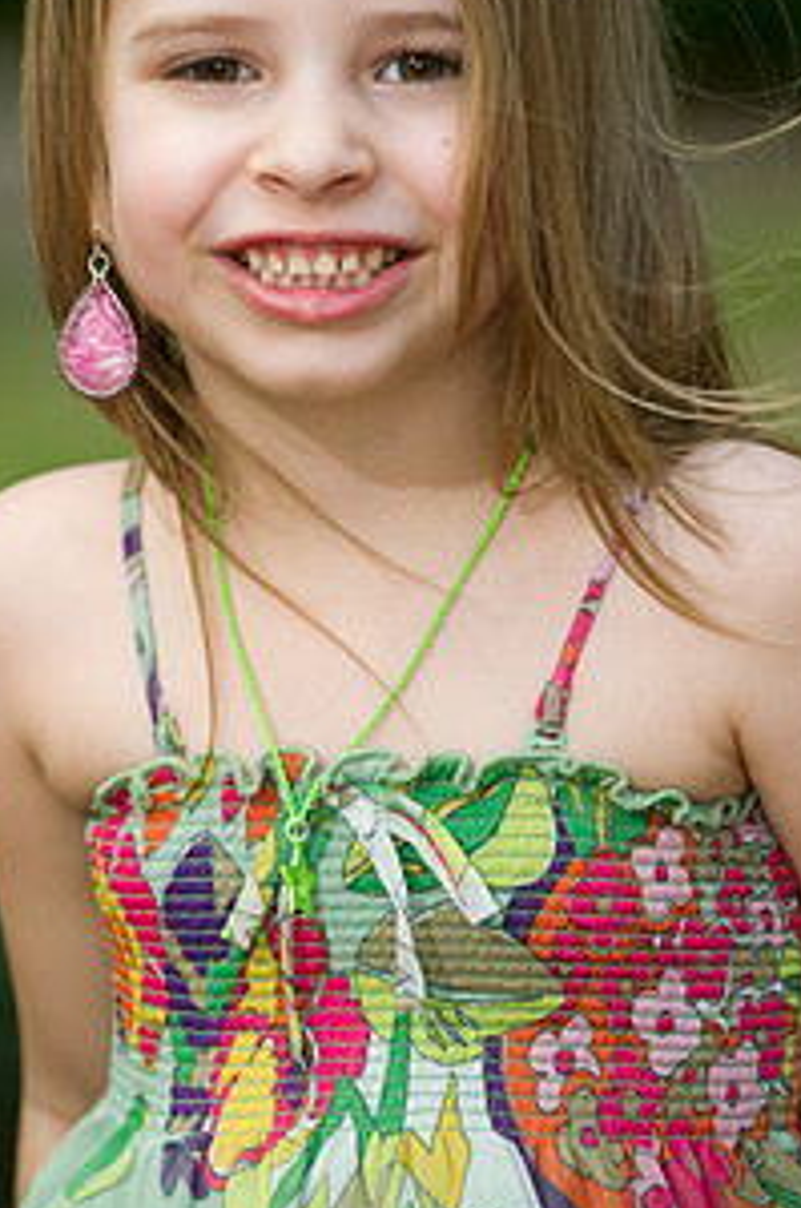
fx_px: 10047
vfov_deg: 6.9
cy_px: 523
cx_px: 235
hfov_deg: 4.6
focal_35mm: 300
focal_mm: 200
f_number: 3.5
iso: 200
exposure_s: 1/100
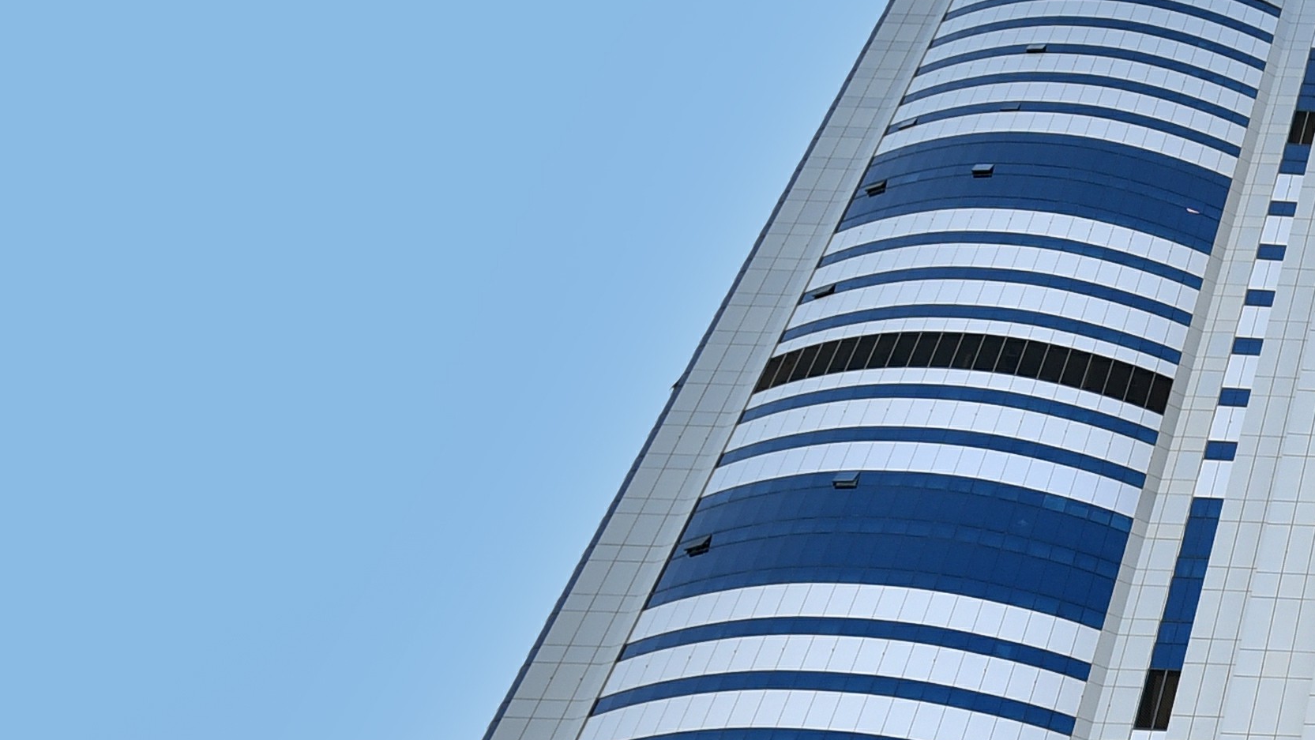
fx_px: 1848
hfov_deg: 30.0
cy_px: 1069
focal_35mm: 53
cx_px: 1767
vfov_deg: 19.9
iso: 160
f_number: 2.8
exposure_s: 1/1600
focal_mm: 14
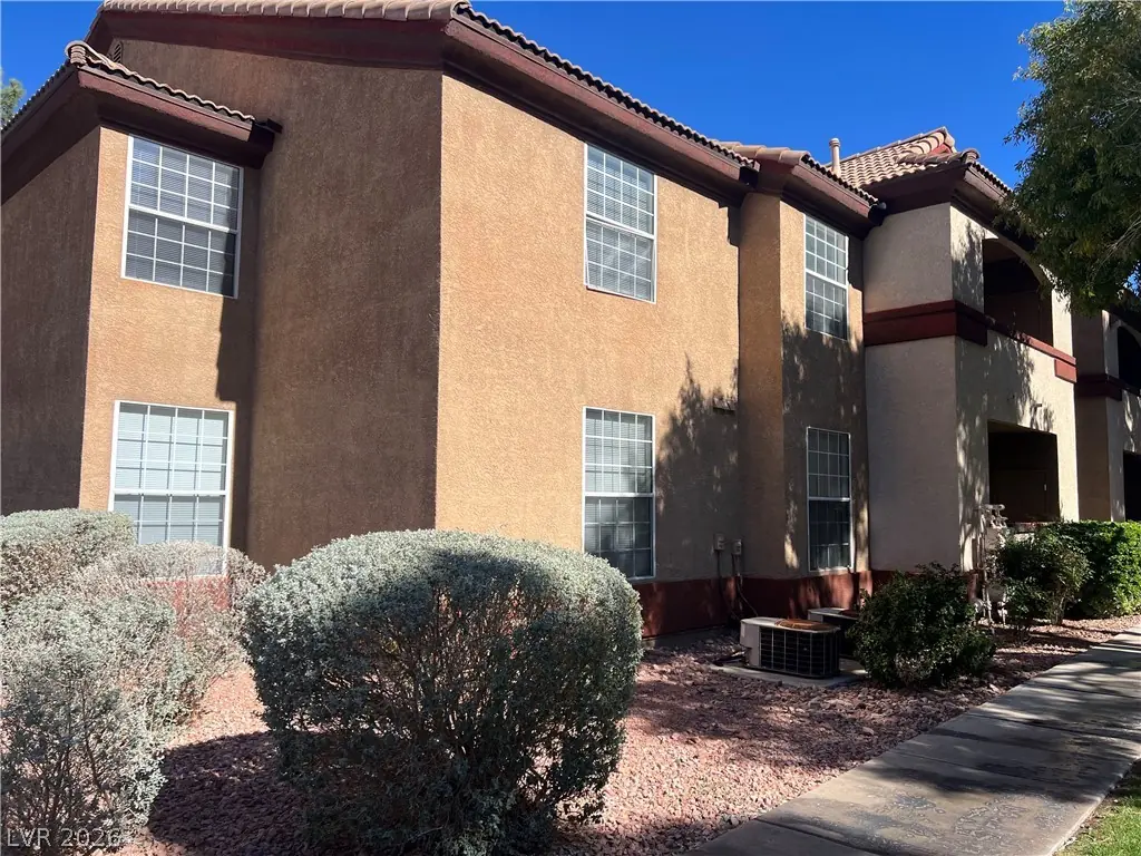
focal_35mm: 26
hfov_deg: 67.3
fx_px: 857
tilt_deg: +3.3
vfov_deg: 53.1
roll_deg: -0.6
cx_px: 570
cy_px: 428
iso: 50
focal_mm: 5.7
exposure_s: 1/3831
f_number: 1.5
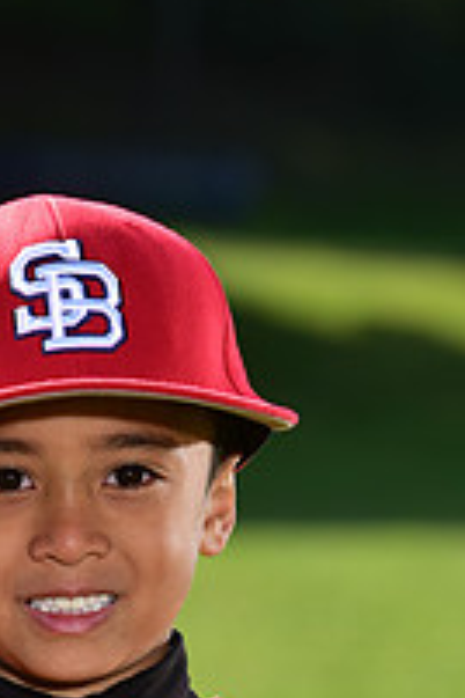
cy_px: 903
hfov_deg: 3.5
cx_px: 57
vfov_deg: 5.3
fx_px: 7536
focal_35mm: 389
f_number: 5.6
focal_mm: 135
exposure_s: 1/250
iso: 80
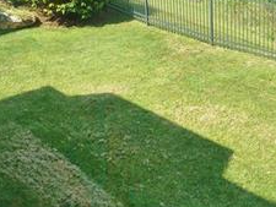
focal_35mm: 71
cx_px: 189
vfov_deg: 20.3
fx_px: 566
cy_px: 22
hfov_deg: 27.2
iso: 80
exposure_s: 1/125
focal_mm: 4.1
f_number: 4
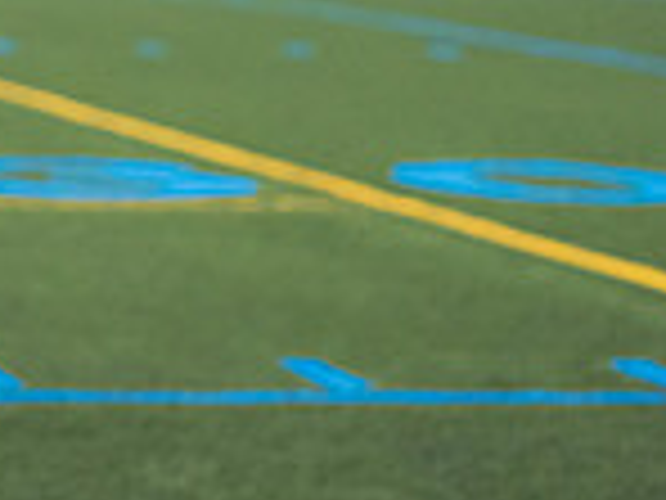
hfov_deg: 7.4
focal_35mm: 263
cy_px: -34
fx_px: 5060
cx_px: -310
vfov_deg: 5.6
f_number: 2.8
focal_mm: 70
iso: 3600
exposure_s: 1/320
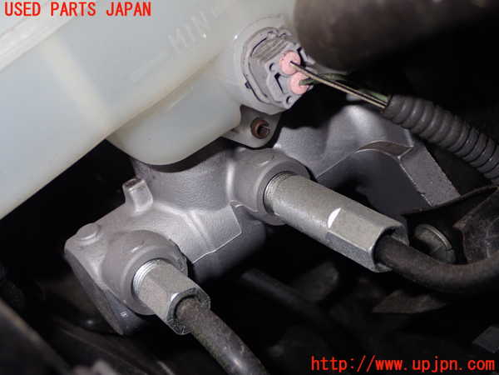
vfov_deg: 27.0
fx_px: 778
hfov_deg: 35.5
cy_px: 188
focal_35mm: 54
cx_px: 250
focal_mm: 9.65
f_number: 10
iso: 250
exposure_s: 1/50
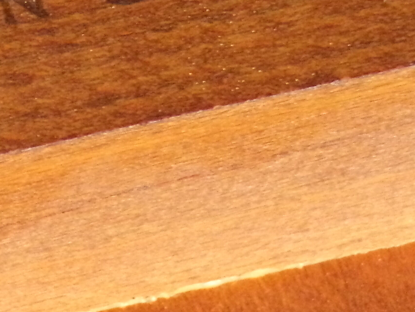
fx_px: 3705
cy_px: 46
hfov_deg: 6.4
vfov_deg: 4.8
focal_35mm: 309
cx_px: -83
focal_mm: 20.4
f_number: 4.3
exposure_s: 1/12
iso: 800
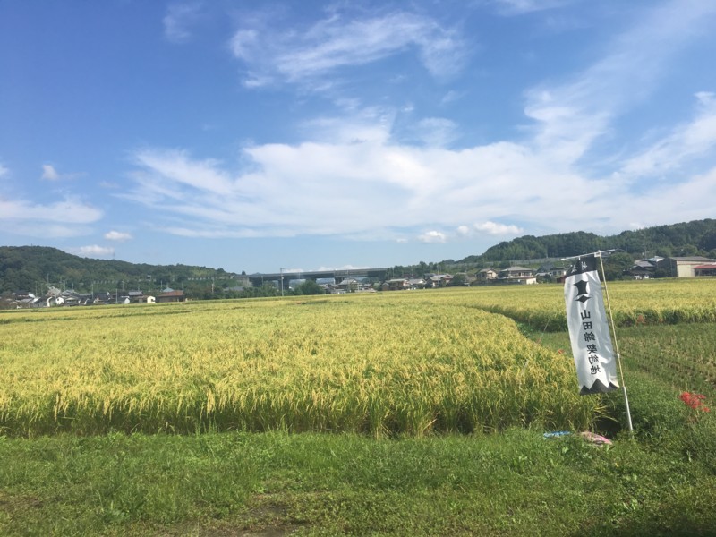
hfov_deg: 61.7
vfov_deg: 48.2
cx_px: 358
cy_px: 268
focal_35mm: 29
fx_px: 600
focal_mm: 4.15
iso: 25
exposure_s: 1/2137
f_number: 2.2
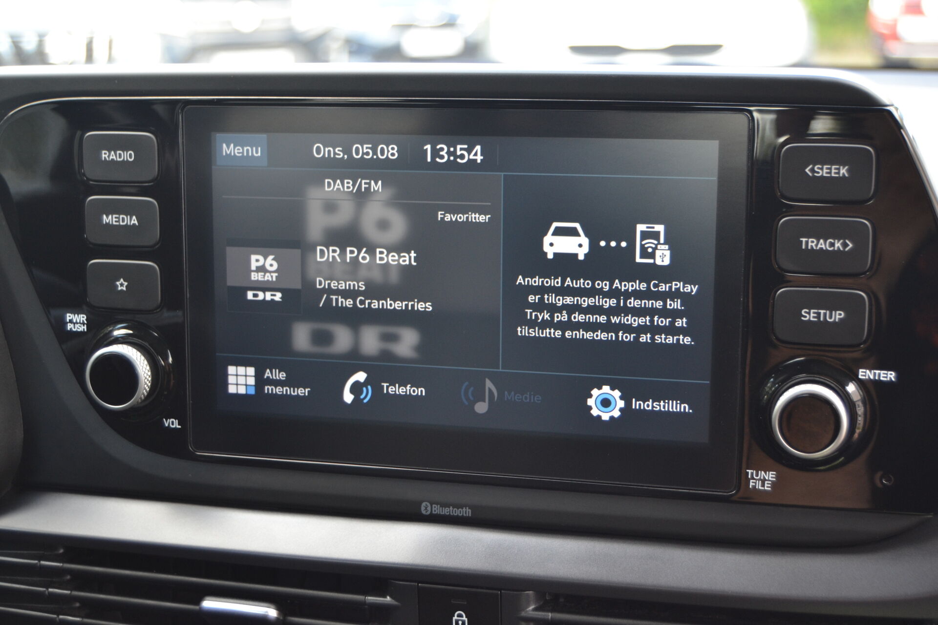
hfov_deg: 35.1
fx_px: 1485
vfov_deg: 23.8
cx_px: 469
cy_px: 312
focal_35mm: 57
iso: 400
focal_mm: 38
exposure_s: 1/60
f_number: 4.8
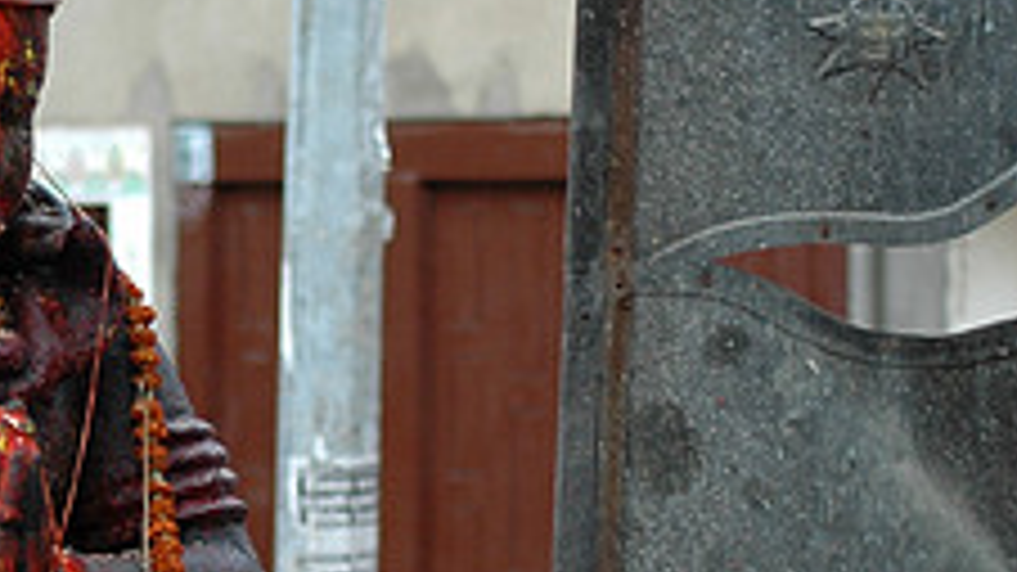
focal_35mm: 341
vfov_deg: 3.6
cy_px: 363
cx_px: -112
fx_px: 9193
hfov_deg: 6.3
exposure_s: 1/500
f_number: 5.6
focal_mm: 70
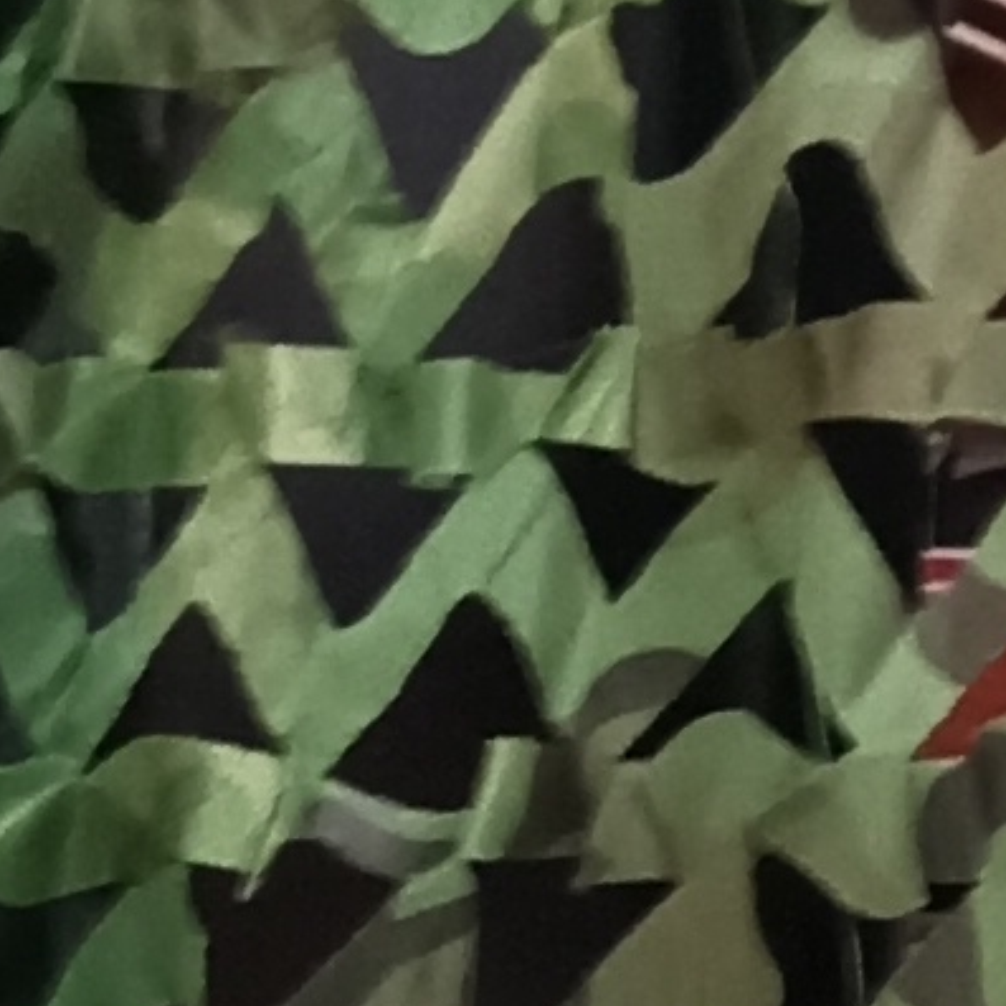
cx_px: -2661
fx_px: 7497
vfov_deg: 6.8
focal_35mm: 228
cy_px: 3269
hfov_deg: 6.5
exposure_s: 1/25
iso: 565
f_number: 1.8
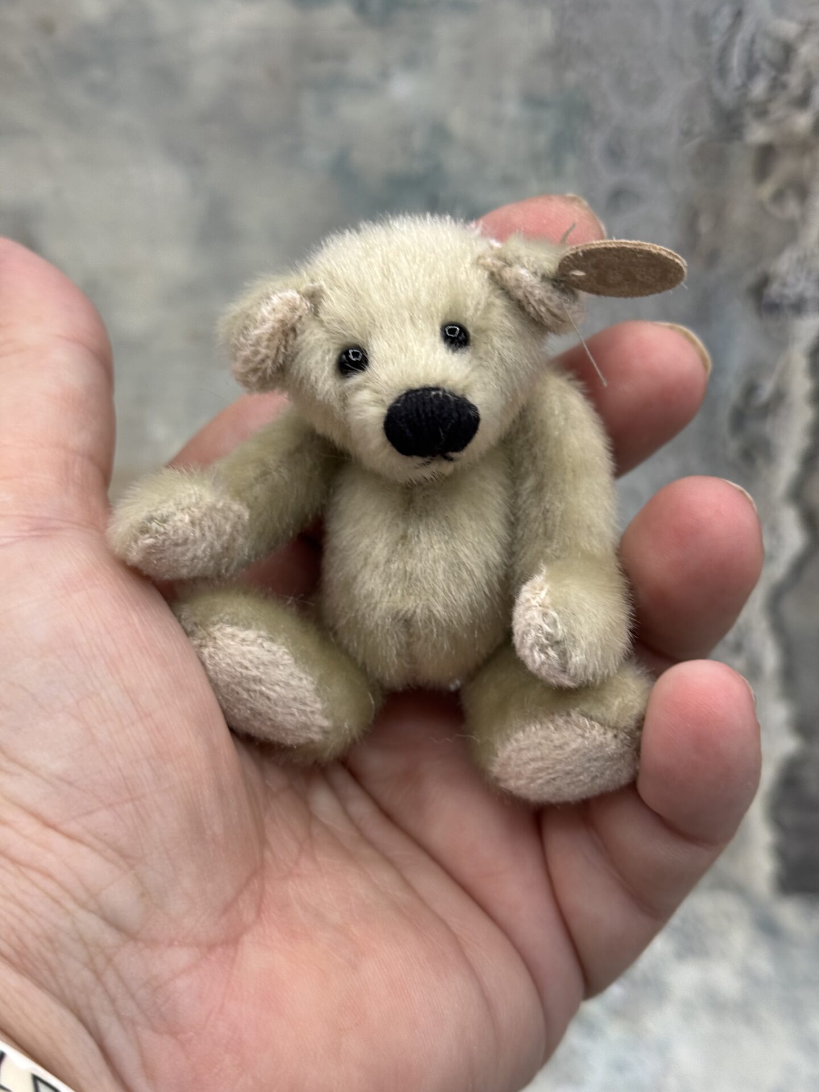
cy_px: 546
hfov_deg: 30.3
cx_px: 410
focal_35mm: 48
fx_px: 1514
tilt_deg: -28.4
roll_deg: -3.3
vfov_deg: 39.7
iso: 50
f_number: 1.78
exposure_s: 1/100
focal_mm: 6.76
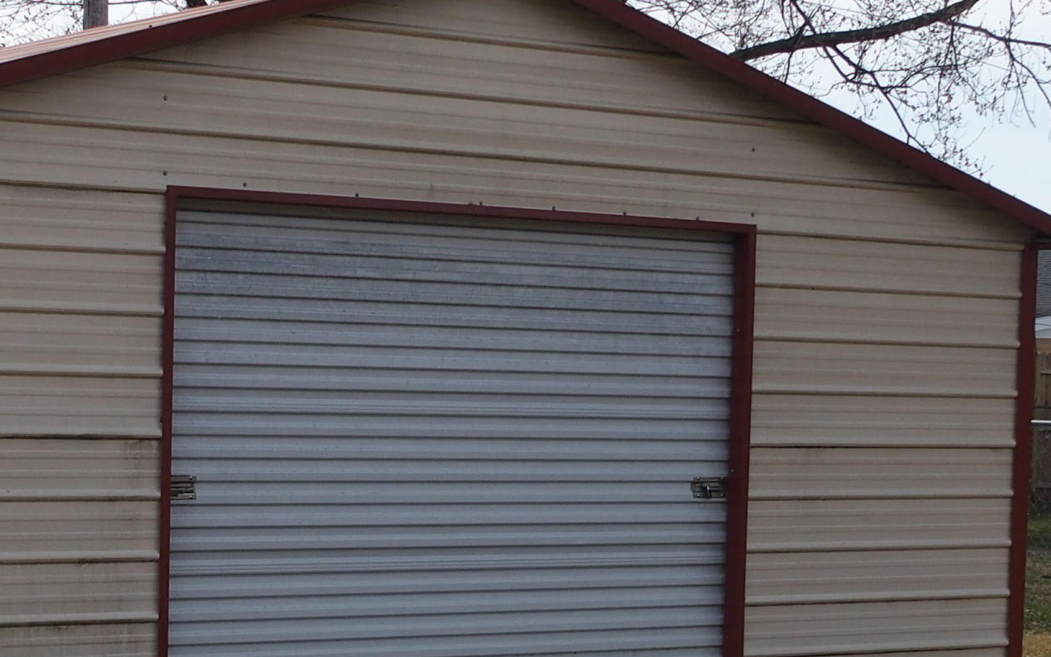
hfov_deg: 21.8
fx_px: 2721
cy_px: 504
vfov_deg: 13.7
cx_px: 369
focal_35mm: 95
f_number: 4
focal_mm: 8.1
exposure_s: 1/800
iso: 100
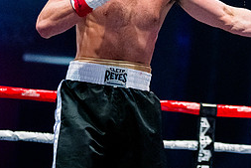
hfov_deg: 11.8
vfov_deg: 8.0
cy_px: 1
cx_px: 273
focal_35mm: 172
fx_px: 1200
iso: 6400
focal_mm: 50
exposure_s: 1/1600
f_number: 1.4
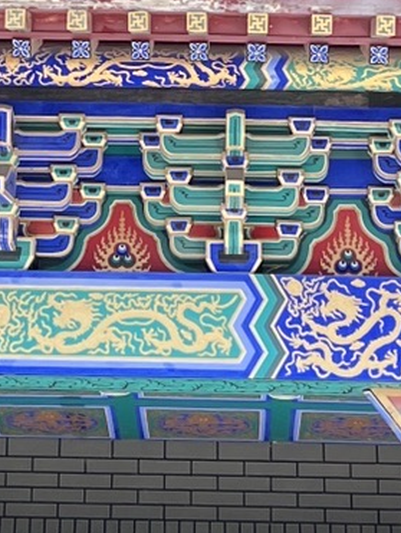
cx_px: 151
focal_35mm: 140
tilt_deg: +28.4
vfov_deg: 13.7
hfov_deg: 10.6
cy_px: -113
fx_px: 2159
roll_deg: -3.1
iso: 50
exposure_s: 1/687
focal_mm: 5.7
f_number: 1.5
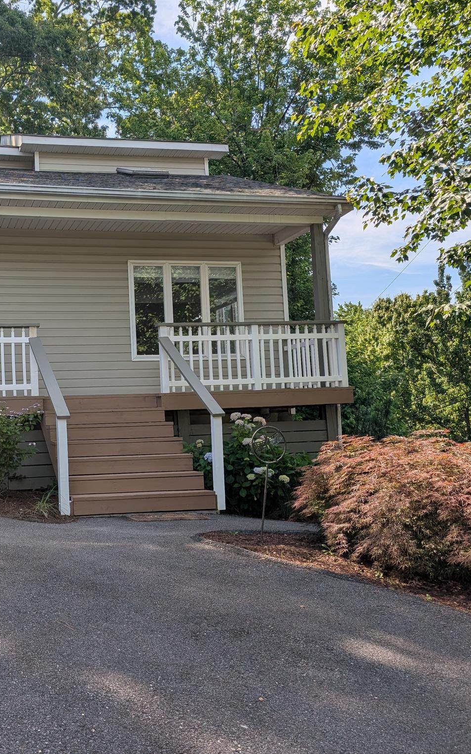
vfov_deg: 56.7
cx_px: 101
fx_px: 699
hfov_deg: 36.1
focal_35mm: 34
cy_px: 378
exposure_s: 1/840
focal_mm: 6.9
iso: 20
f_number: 1.68
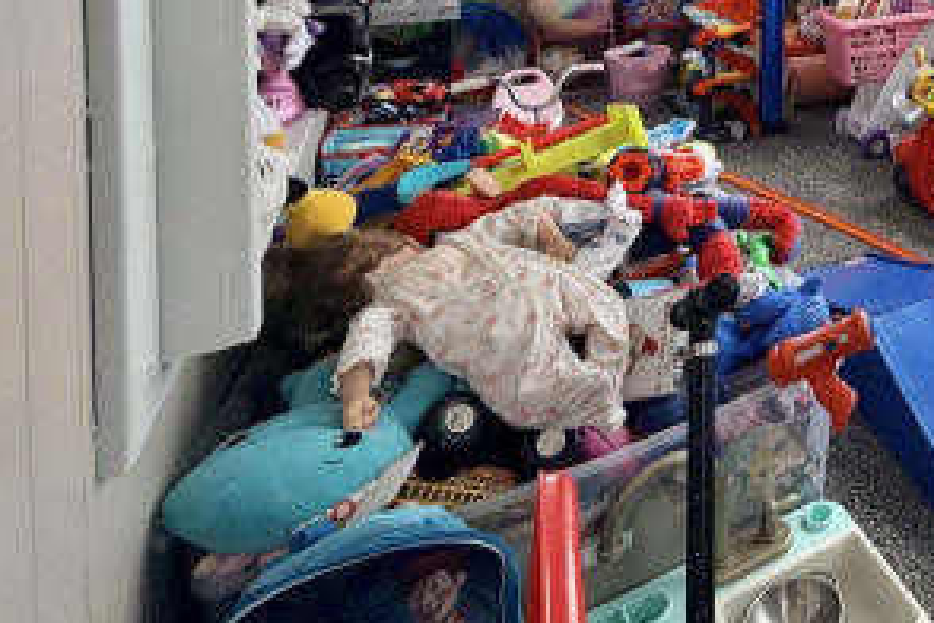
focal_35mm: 33
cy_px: -102
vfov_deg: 33.5
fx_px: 856
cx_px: 1021
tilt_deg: -3.6
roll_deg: -1.1
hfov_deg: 44.2
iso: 64
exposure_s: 1/121
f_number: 2.2
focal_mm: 2.22
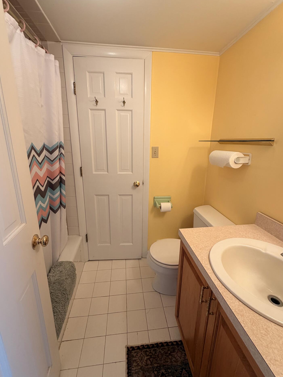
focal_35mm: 15
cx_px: 142
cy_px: 183
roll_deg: -0.4
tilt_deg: -13.4
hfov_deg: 81.7
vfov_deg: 98.1
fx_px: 164
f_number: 2.2
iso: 125
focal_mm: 2.22
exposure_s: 1/120
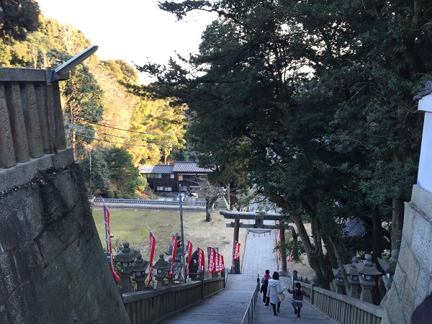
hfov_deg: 61.7
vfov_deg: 48.2
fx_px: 362
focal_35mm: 29
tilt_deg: -10.9
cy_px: 162
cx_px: 216
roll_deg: +1.2
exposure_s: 1/60
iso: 32
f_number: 2.2
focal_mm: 4.15
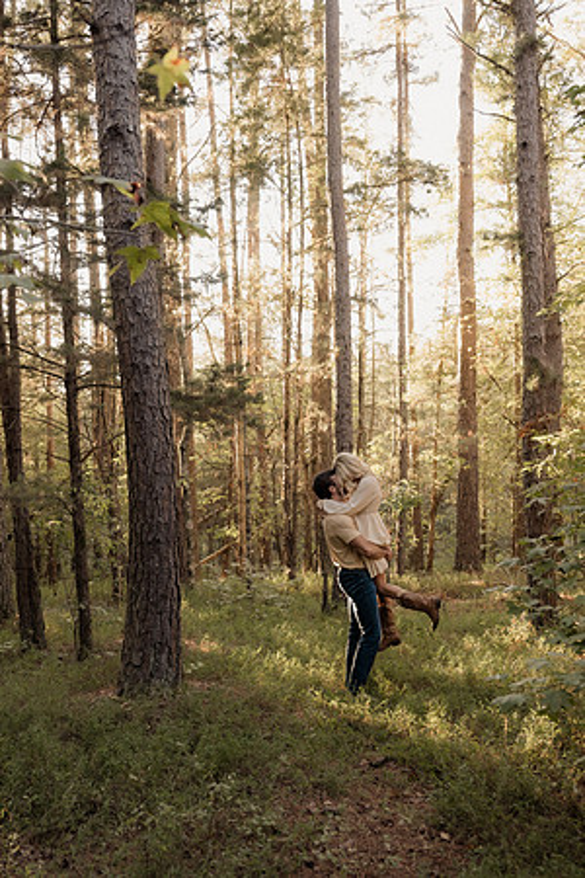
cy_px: 439
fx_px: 877
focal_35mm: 36
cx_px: 292
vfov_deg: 53.1
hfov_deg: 36.9
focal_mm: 24
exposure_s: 1/125
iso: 500
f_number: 2.8
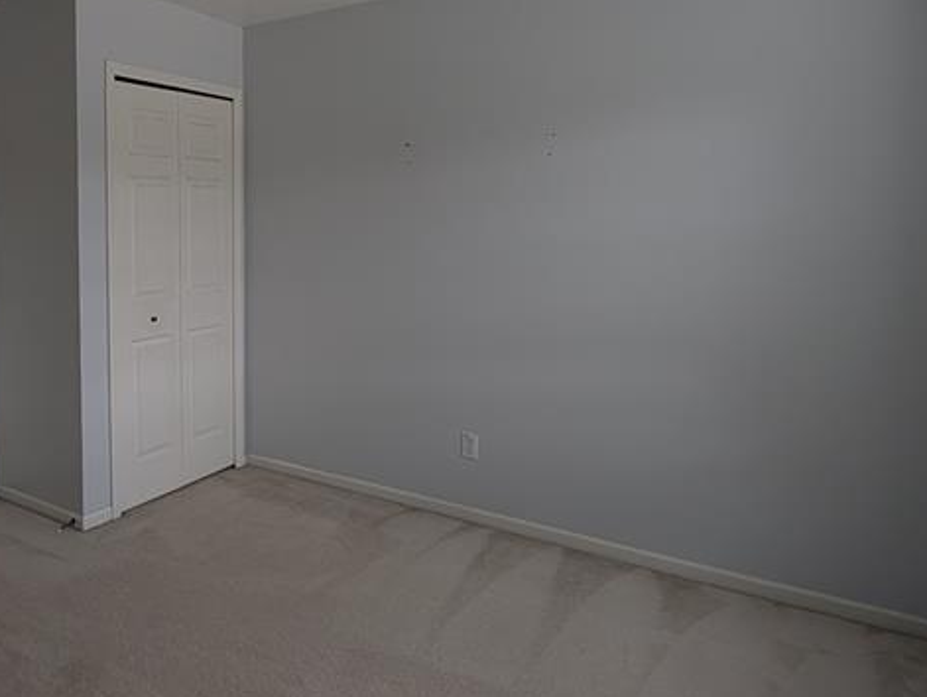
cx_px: 222
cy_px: 266
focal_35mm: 26
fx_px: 697
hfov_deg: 63.0
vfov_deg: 52.6
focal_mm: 2.23
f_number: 1.95
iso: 106
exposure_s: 1/23.8
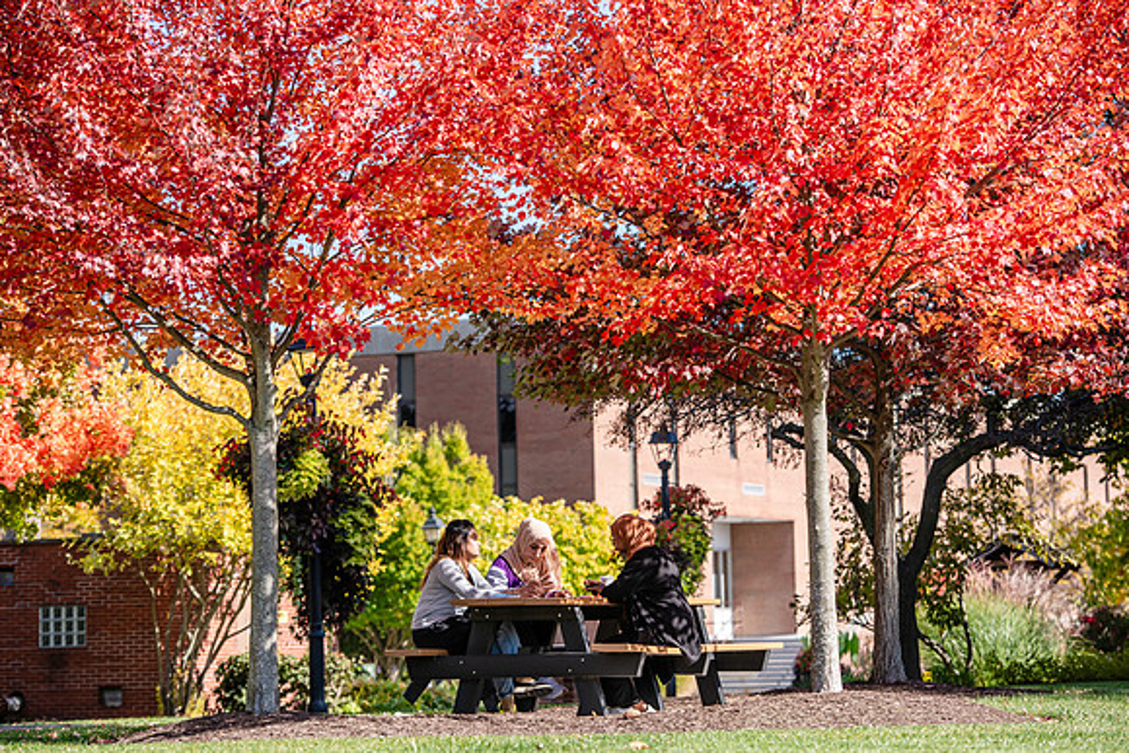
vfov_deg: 12.5
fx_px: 3450
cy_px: 376
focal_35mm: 110
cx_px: 564
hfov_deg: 18.6
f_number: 4
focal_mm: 110
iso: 125
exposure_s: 1/500
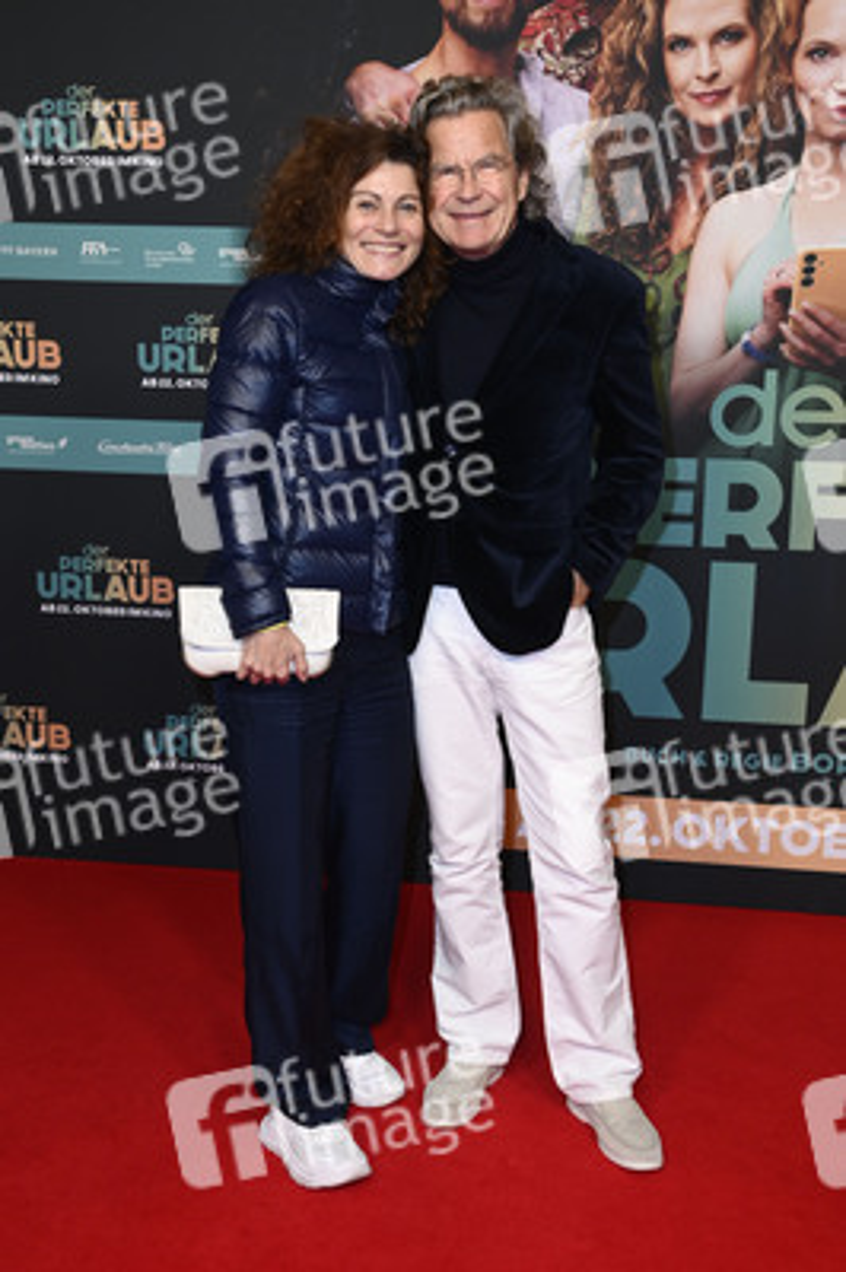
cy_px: 636
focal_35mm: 42
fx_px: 1483
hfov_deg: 31.8
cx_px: 423
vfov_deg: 46.4
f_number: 5.6
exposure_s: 1/250
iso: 1600
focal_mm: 42
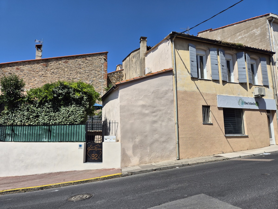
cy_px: 104
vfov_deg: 58.9
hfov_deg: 73.9
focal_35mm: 23
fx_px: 185
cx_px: 139
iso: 25
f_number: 1.8
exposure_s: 1/2960
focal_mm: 5.4
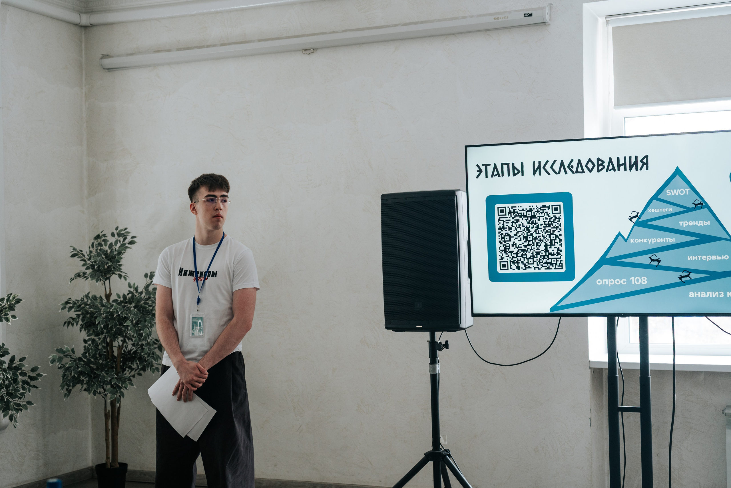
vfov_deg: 26.4
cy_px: 244
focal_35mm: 51
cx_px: 366
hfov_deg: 38.7
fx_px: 1041
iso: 640
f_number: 2.8
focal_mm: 49
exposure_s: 1/160
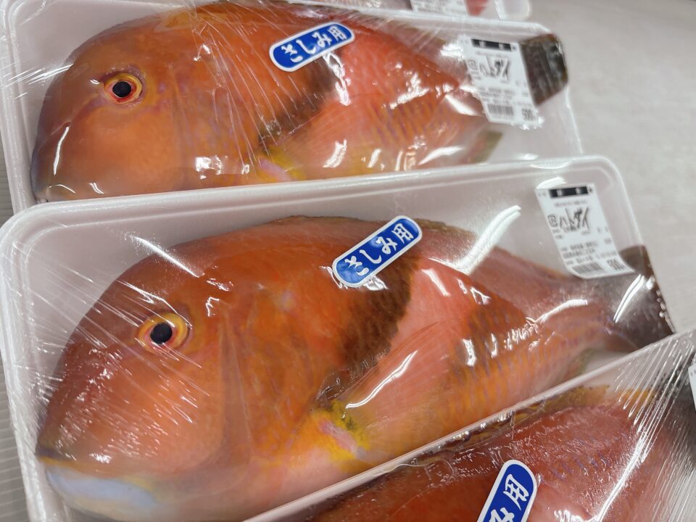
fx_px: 523
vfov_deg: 53.1
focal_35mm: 26
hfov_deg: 67.3
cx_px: 348
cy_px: 261
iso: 100
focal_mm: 5.96
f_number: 1.6
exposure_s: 1/120
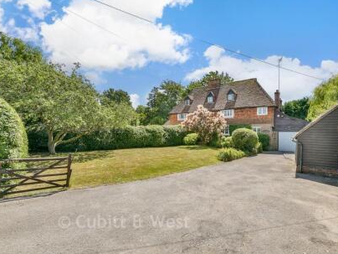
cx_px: 187
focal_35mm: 17
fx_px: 166
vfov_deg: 74.7
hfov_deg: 90.7
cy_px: 130
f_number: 10
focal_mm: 10
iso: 100
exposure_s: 1/60
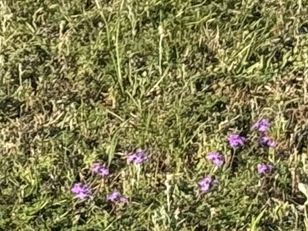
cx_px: -114
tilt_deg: -6.5
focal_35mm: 328
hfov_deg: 6.0
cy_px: -459
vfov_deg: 4.4
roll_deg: -1.4
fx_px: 2920
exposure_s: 1/3534
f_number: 1.78
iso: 100
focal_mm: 6.76
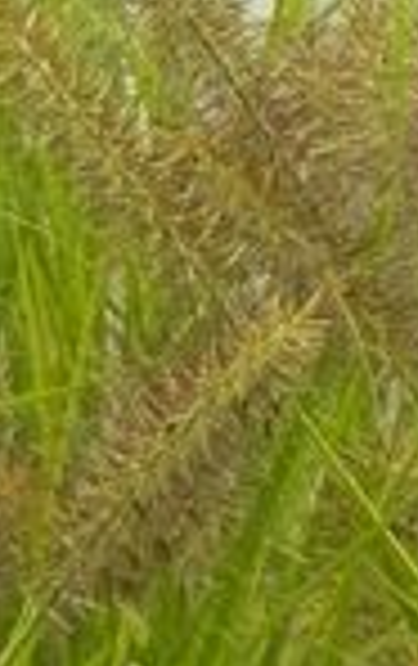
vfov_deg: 2.3
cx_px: -544
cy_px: 855
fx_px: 16813
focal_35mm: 926
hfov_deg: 1.4
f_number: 5
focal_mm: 28.8
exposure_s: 1/250
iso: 160
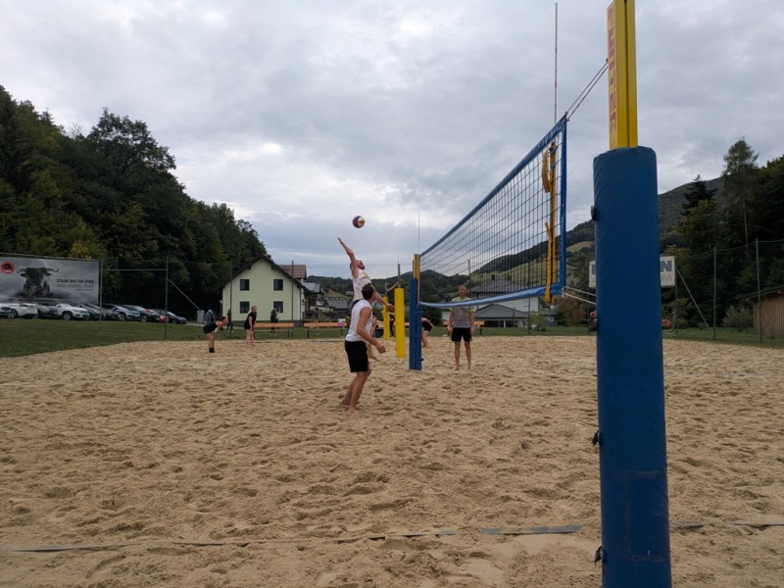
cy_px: 294
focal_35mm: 25
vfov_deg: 54.9
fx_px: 566
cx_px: 392
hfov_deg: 69.4
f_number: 1.89
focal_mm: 5.43
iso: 46
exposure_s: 1/1546
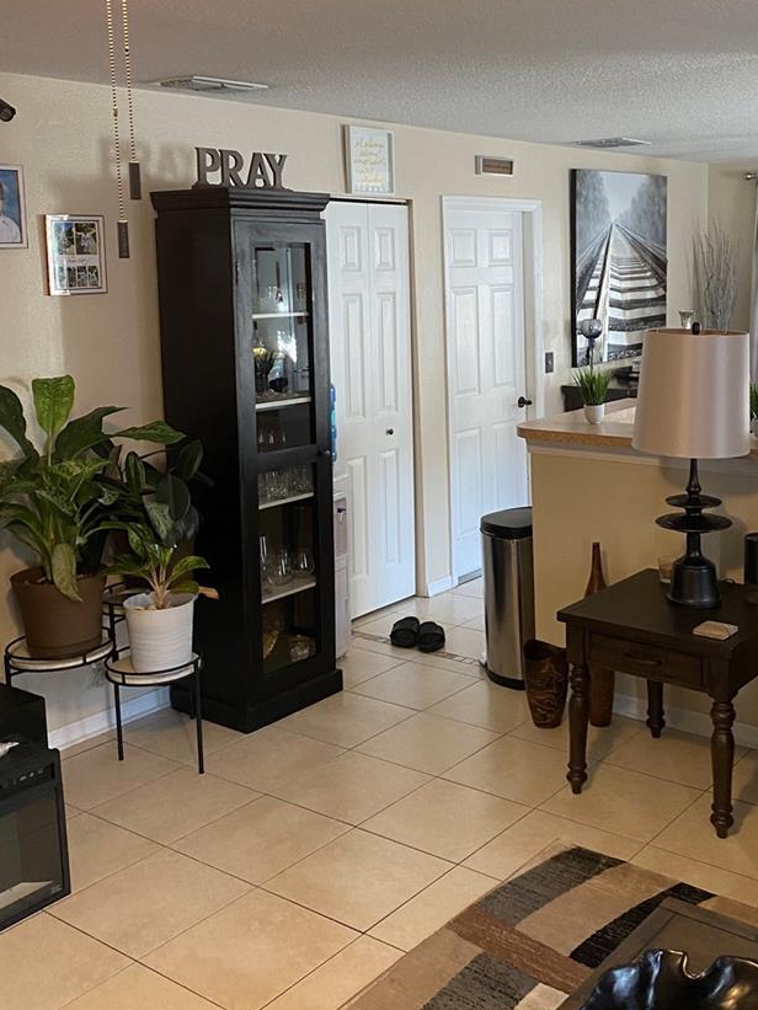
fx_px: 1109
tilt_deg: -6.9
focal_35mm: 38
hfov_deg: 37.4
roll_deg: +0.7
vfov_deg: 48.6
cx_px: 496
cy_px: 396
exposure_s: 1/60
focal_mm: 4.25
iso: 320
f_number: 1.8
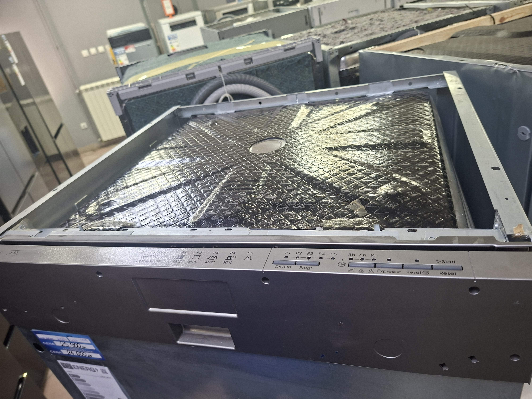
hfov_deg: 73.9
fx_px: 353
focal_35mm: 23
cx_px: 266
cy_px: 200
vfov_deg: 58.9
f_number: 1.8
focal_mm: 5.54
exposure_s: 1/50
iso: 200
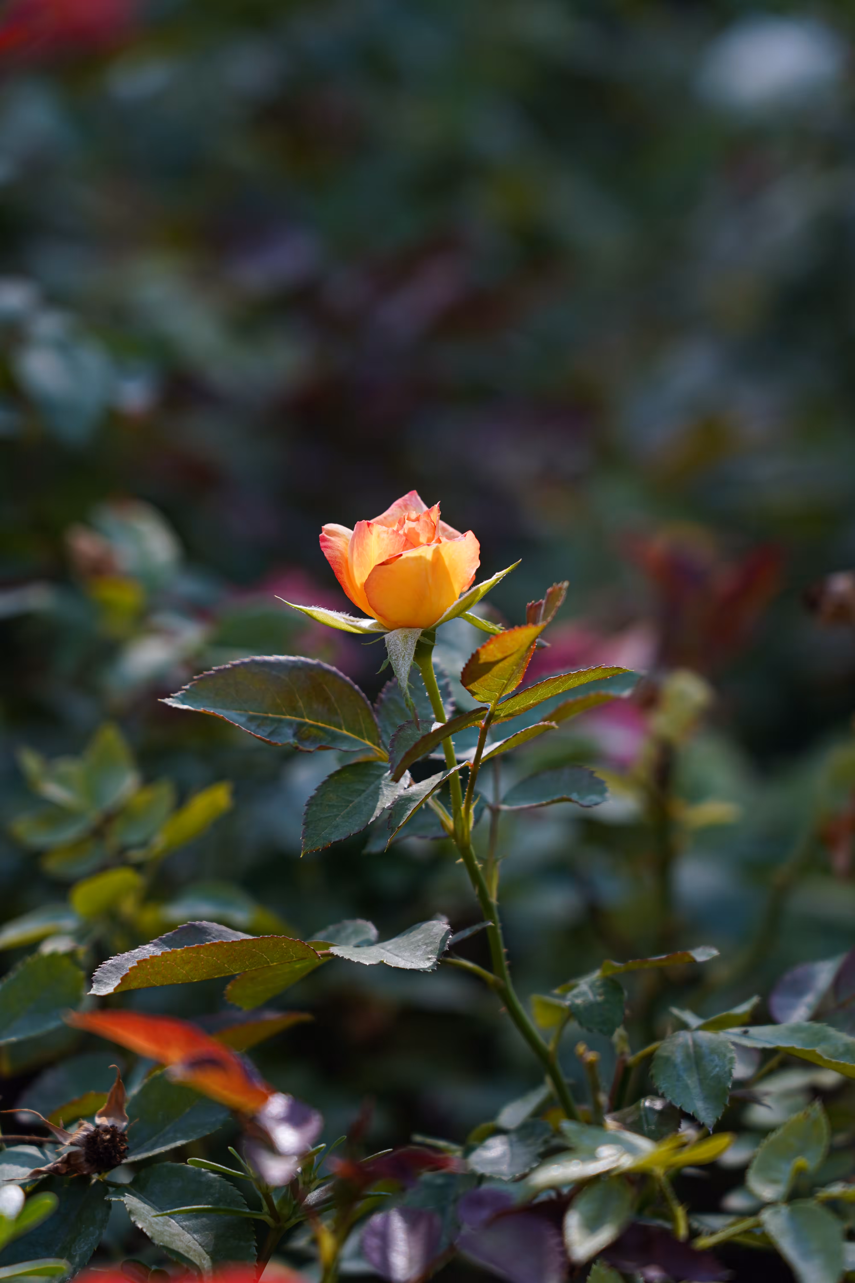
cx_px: 428
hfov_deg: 13.0
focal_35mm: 105
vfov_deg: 19.5
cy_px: 642
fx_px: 3740
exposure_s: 1/250
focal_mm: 105
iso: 200
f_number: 5
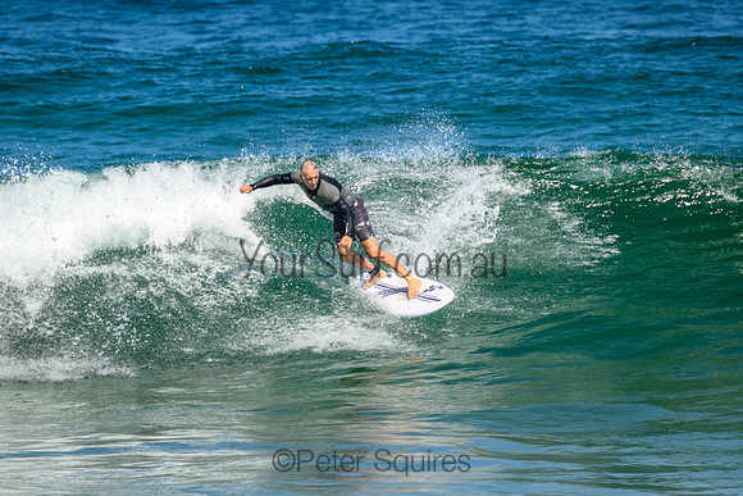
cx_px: 353
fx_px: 18998
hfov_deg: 2.2
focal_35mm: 920
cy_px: 211
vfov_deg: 1.5
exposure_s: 1/2000
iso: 1250
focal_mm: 800
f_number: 11
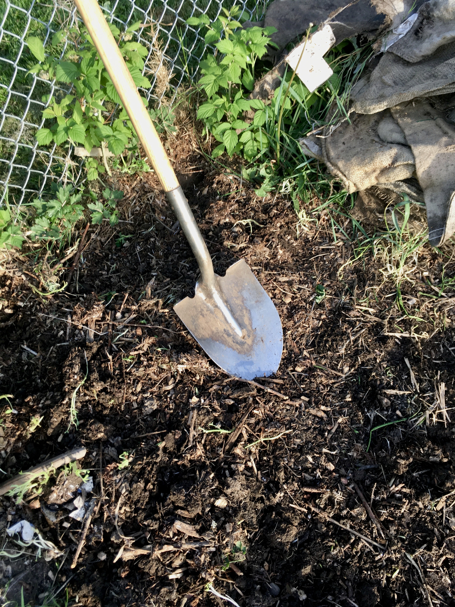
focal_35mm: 29
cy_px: 304
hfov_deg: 48.2
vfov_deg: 61.7
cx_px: 228
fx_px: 508
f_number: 2.2
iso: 25
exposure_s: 1/125
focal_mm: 4.15
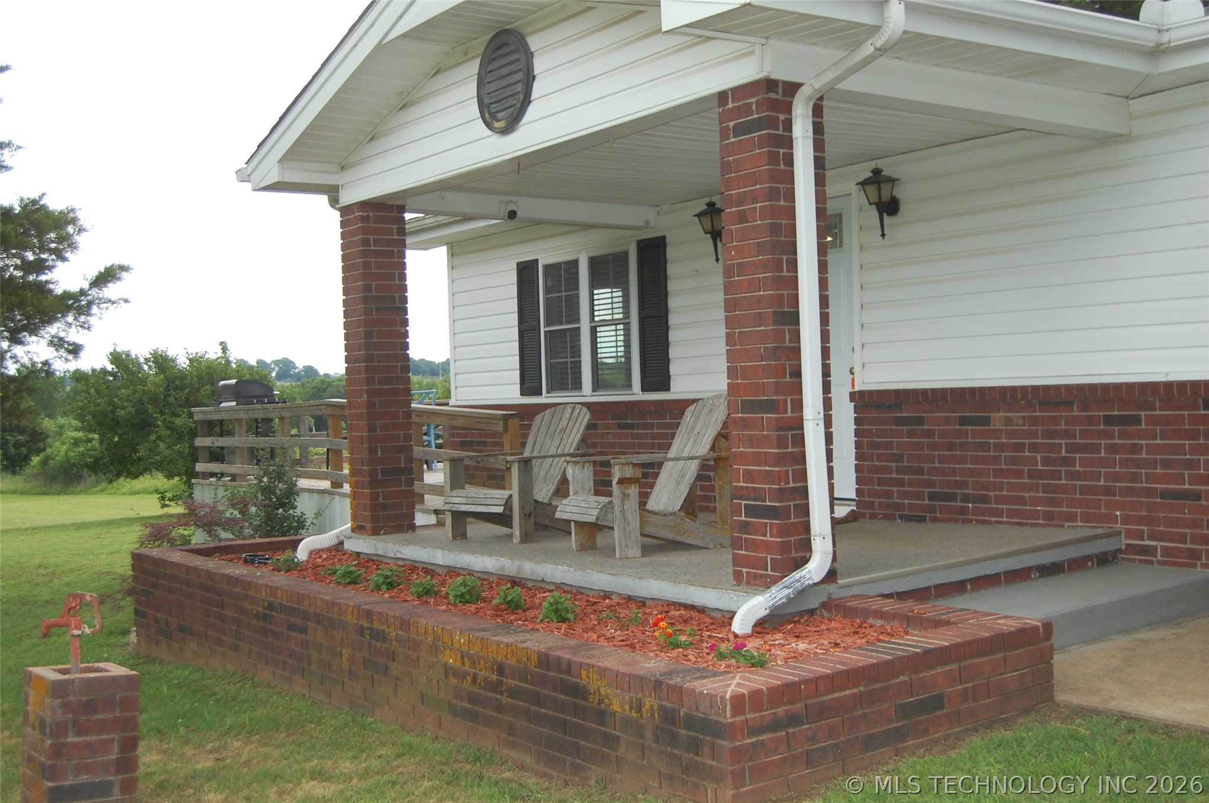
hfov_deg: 46.4
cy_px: 402
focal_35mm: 42
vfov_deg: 31.8
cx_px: 604
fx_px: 1409
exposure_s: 1/500
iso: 400
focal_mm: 28
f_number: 4.5
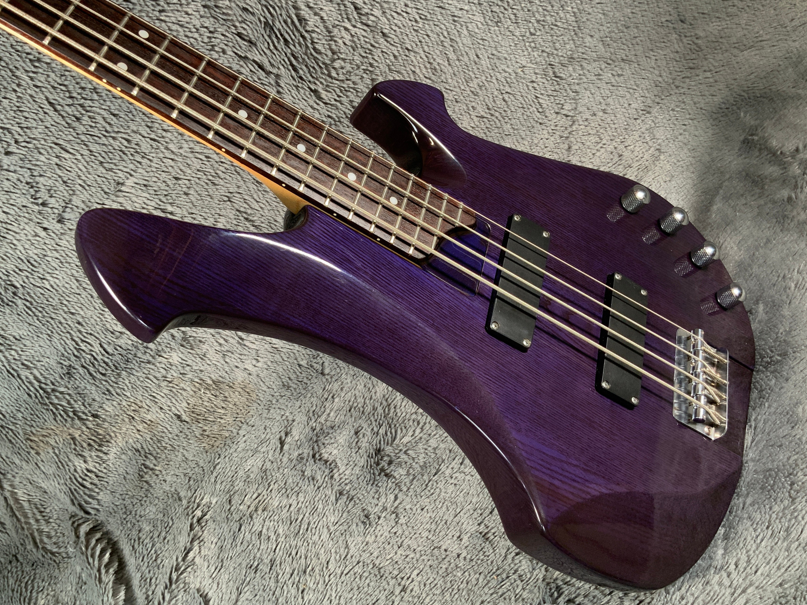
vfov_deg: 41.8
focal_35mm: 34
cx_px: 393
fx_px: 793
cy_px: 301
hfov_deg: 54.0
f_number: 1.8
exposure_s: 1/78
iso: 64
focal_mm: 3
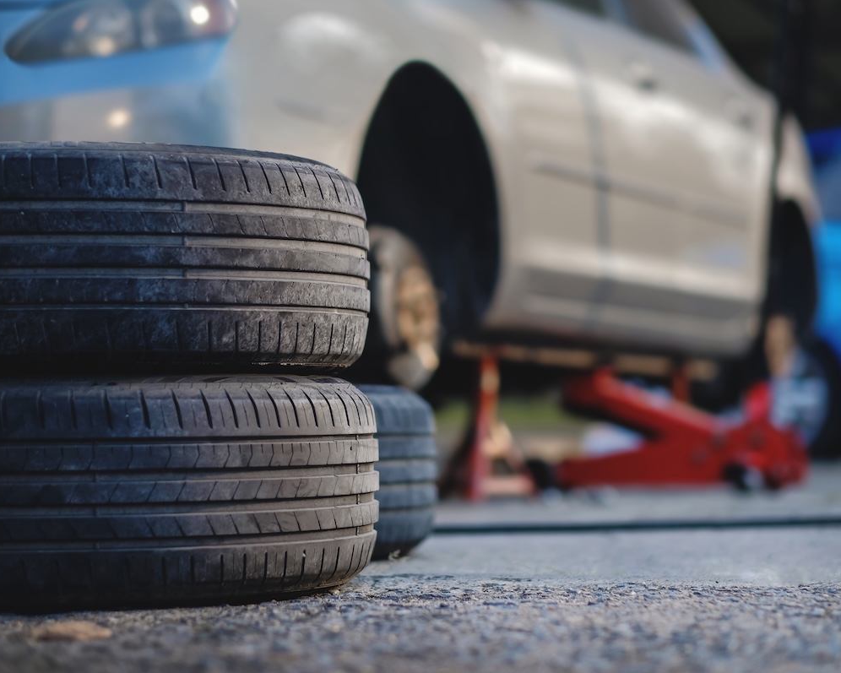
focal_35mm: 95
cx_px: 429
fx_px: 2365
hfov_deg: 20.2
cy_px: 336
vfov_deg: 16.2
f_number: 1.6
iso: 100
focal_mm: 56
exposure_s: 1/160
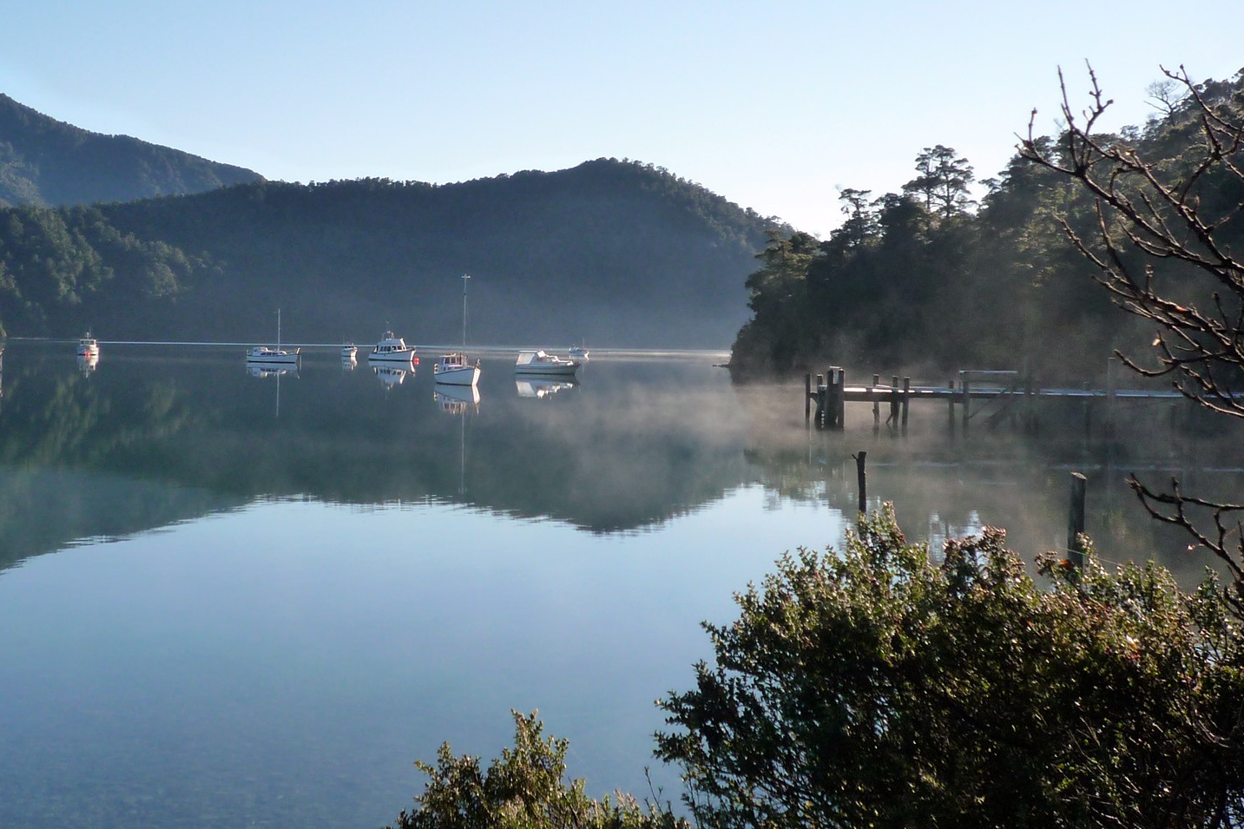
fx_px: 1589
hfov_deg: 42.2
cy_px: 273
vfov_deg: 29.0
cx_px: 412
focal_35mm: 46
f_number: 4.5
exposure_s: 1/640
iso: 160
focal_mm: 5.8
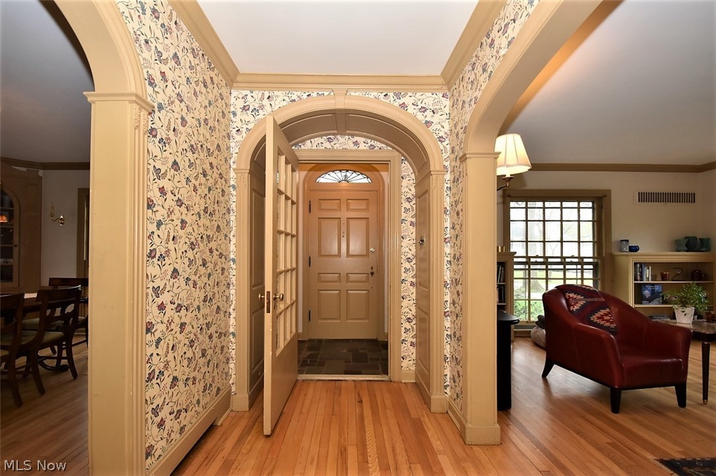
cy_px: 238
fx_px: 298
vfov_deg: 77.3
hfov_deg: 100.4
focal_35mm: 15
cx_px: 358
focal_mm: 10
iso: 800
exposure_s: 1/60
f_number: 11
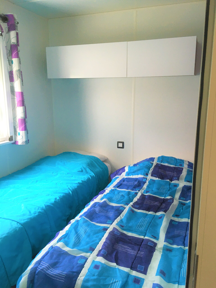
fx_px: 241
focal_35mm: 29
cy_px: 144
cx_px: 108
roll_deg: -0.4
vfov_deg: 61.7
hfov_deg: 48.2
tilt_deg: -13.4
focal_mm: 4.15
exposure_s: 1/33
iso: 100
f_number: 2.2
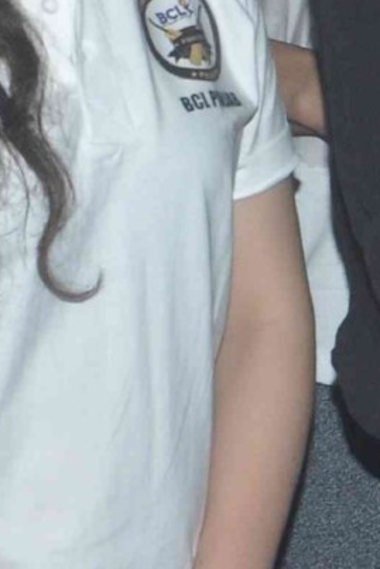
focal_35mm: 294
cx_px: 843
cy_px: -133
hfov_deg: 4.6
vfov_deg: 7.0
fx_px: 4647
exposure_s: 1/200
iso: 640
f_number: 10
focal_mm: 35
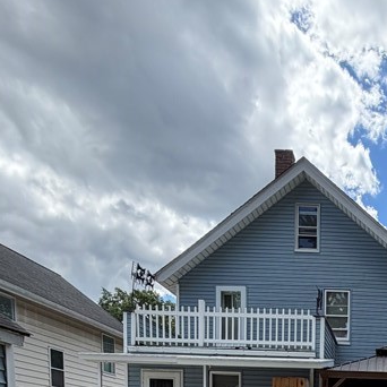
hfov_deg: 39.5
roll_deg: -1.2
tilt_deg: -4.1
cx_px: 389
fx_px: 468
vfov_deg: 34.2
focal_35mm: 37
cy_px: 484
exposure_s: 1/742
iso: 40
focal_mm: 2.22
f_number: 2.2
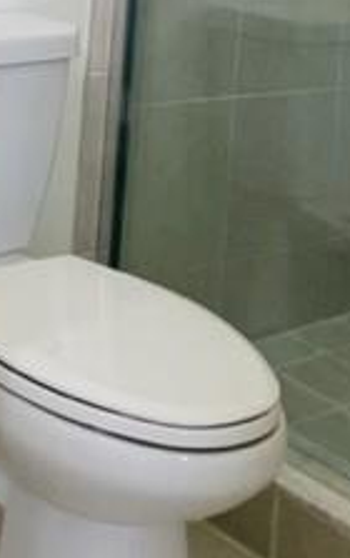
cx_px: -32
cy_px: -140
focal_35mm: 79
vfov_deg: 23.5
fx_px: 1202
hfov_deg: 16.1
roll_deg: -5.0
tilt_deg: -0.2
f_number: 1.6
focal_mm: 4.2
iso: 125
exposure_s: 1/120
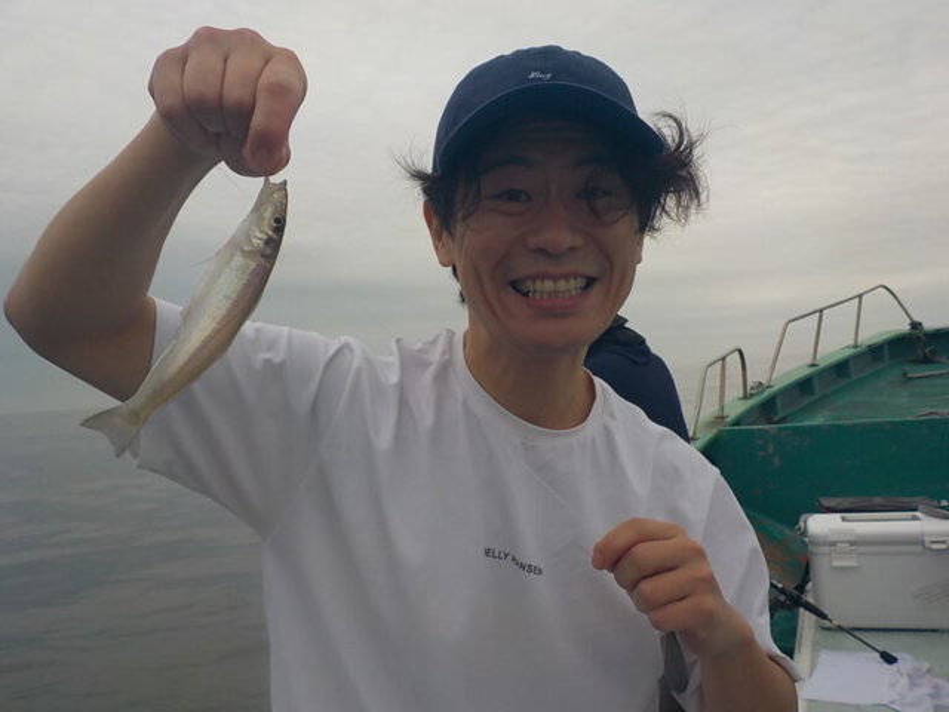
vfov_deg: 46.8
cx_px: 474
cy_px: 356
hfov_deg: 60.0
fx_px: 822
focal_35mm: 30
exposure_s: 1/800
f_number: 3.3
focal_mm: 4.1
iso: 125
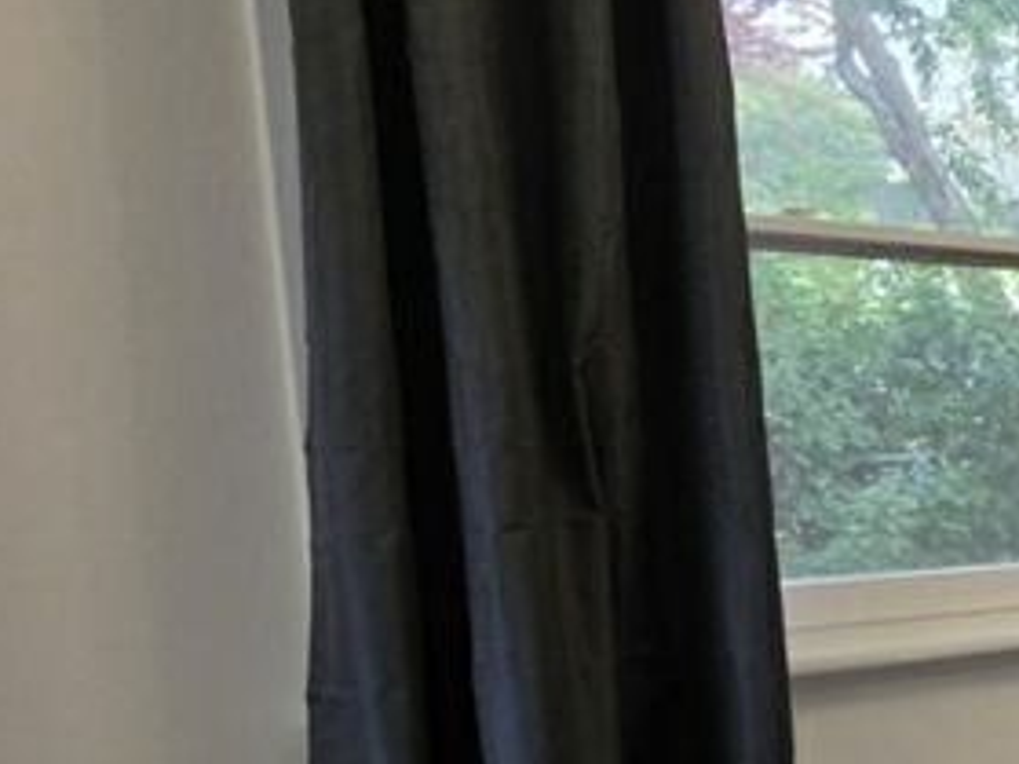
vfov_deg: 25.6
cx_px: 1819
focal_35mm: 56
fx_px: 1648
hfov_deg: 21.9
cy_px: 629
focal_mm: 2.2
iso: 320
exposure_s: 1/100
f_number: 1.9
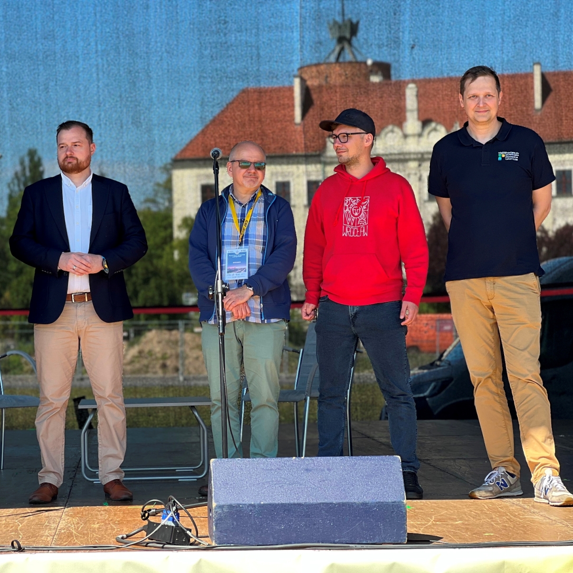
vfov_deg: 19.1
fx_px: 1704
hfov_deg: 19.0
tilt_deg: +1.7
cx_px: 206
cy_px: 287
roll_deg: +2.6
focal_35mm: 91
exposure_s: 1/121
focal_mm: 9
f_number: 2.8
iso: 25
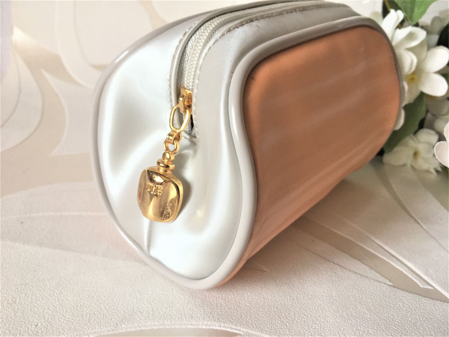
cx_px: 224
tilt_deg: -29.4
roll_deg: -3.7
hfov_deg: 61.7
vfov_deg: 48.2
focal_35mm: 29
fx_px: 376
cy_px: 168
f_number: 2.2
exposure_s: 1/33
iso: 64
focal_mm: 4.15
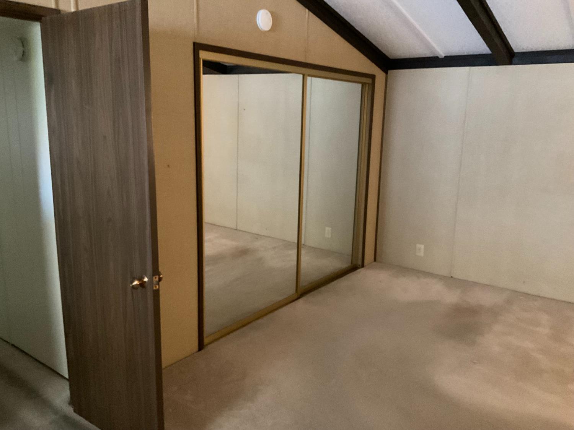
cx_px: 287
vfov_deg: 48.2
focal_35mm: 29
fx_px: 481
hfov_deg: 61.7
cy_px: 215
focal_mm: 3
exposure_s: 1/24
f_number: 1.8
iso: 500
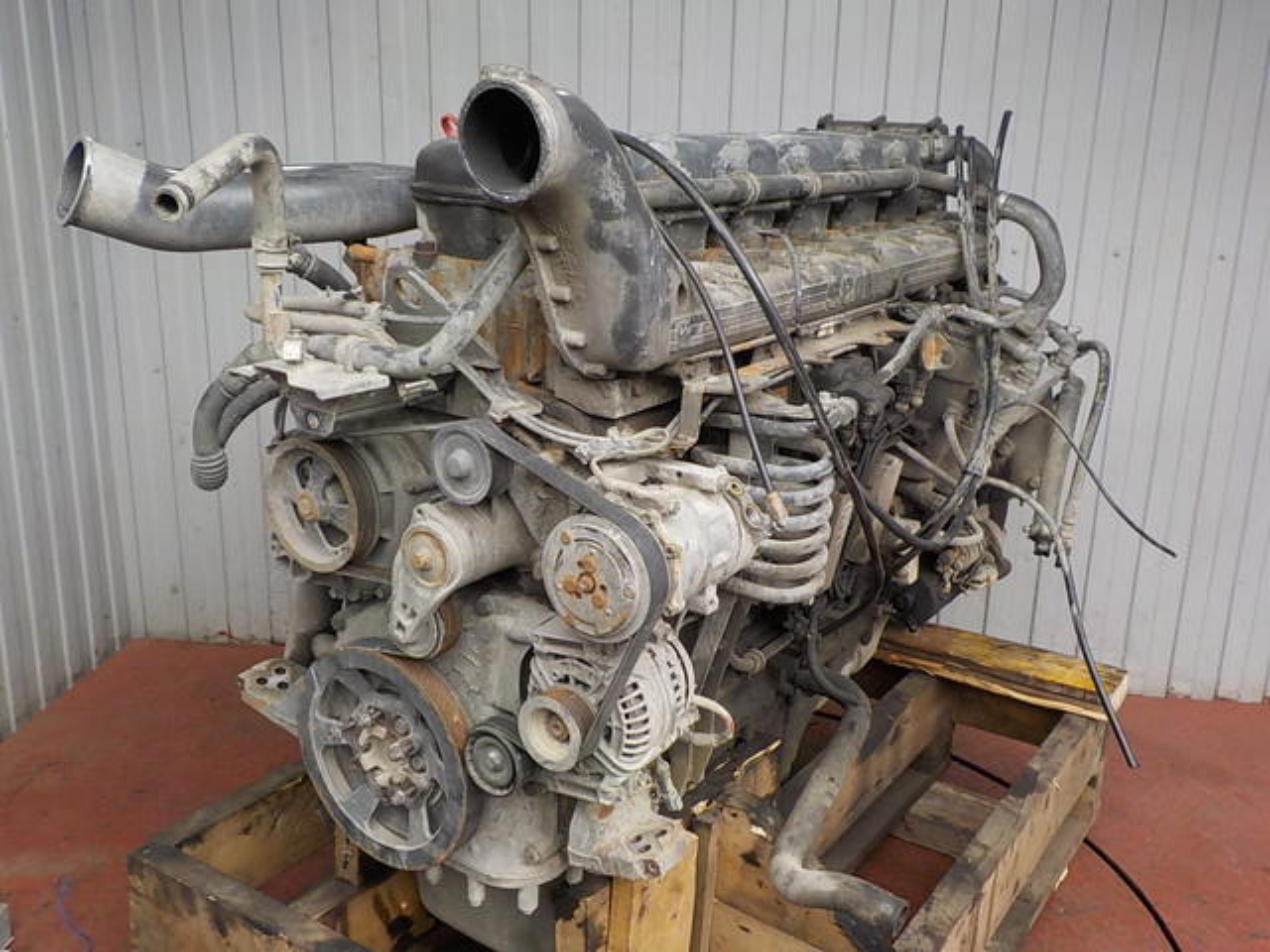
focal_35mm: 30
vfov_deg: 46.8
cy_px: 476
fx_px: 1101
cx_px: 635
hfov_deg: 60.0
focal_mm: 4.1
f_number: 3.3
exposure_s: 1/100
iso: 125
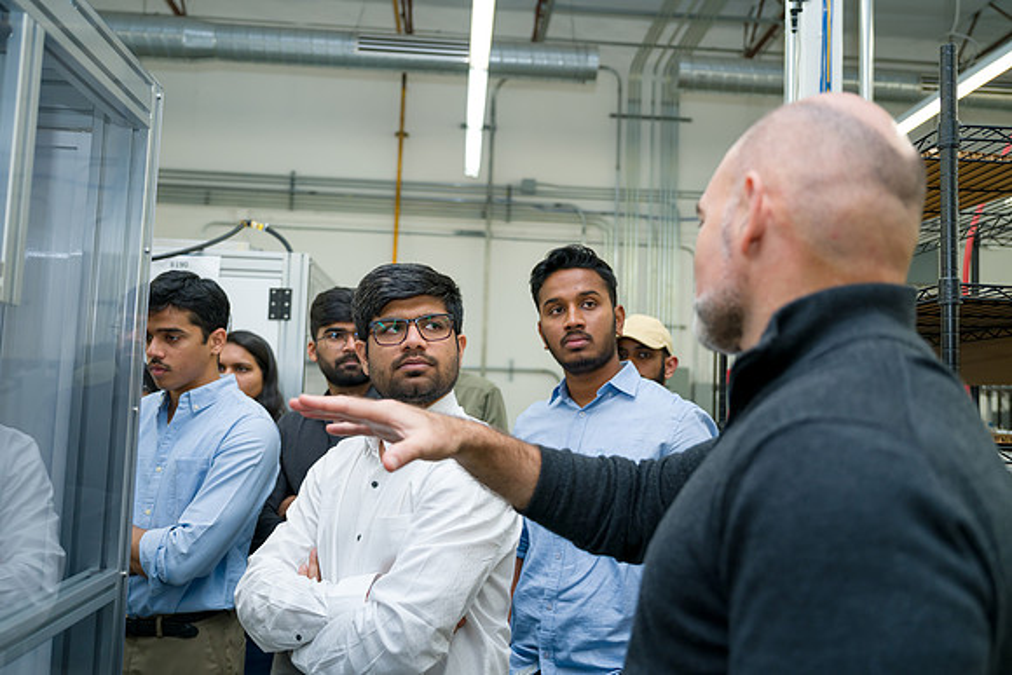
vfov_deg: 44.3
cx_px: 506
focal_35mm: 30
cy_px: 338
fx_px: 829
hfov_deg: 62.8
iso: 400
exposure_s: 1/160
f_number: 2.8
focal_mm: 29.5
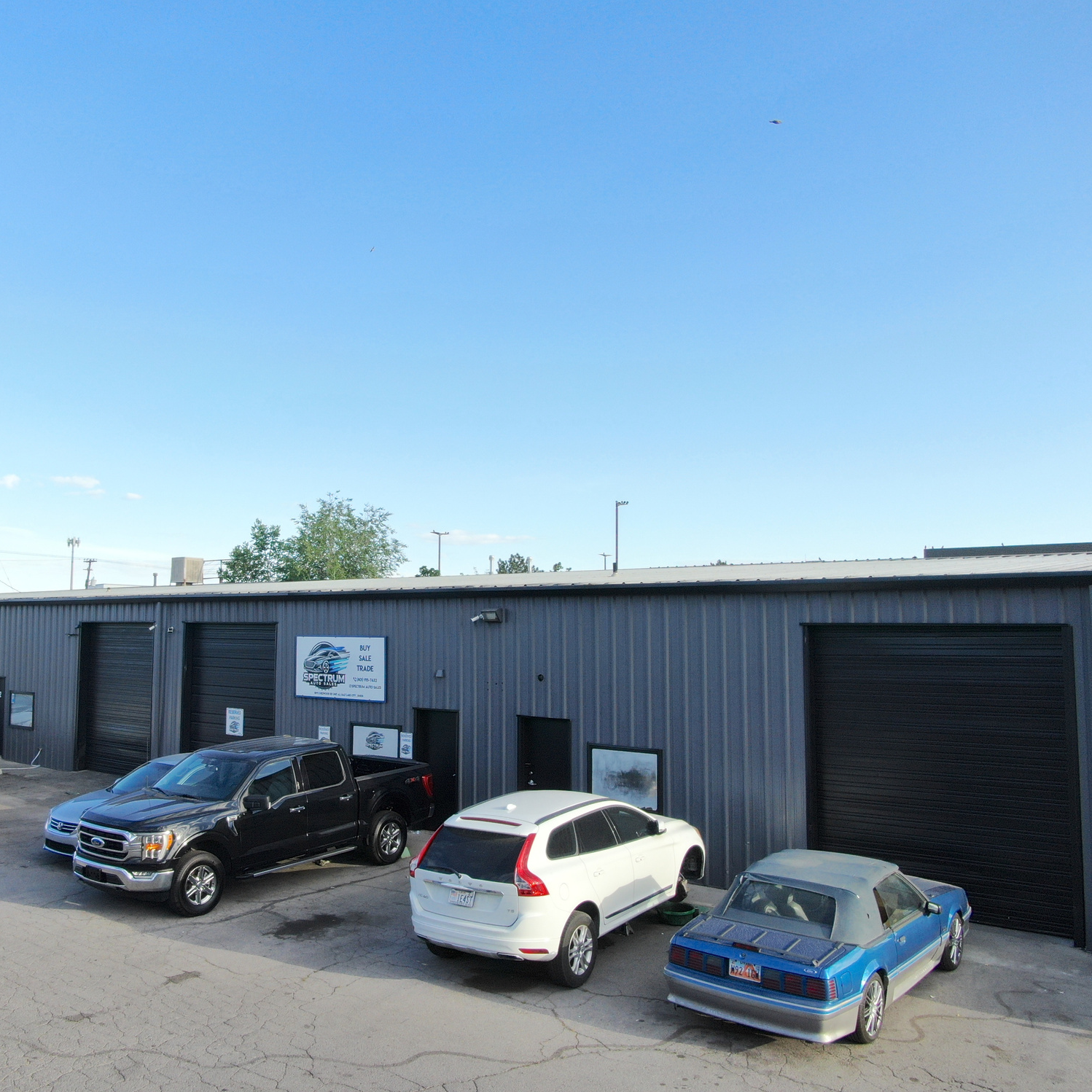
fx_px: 1035
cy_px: 544
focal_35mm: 29
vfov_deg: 55.6
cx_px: 424
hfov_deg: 55.1
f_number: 2.8
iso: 100
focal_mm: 4.39
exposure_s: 1/500
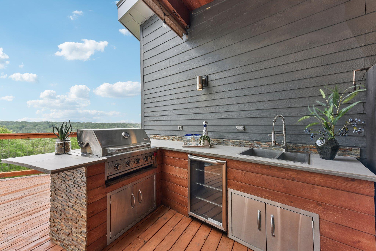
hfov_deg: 104.3
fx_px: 146
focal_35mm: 14
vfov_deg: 81.2
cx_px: 188
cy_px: 126
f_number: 8
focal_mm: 14
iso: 100
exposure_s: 1/50
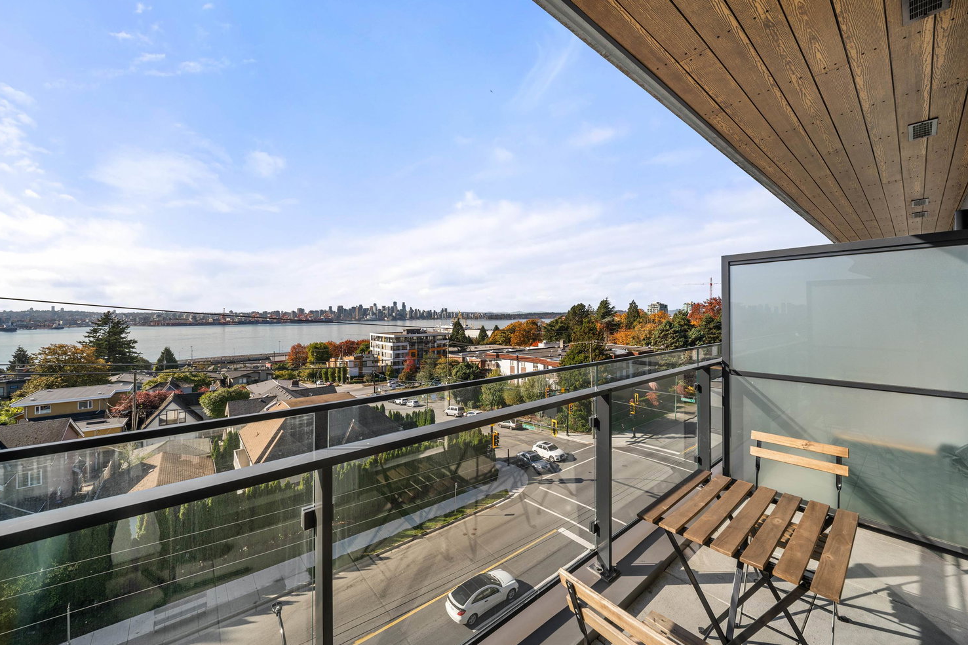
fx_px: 350
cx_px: 516
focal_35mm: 13
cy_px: 313
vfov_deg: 85.4
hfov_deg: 108.2
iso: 100
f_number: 7.1
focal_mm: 12
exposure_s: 1/320
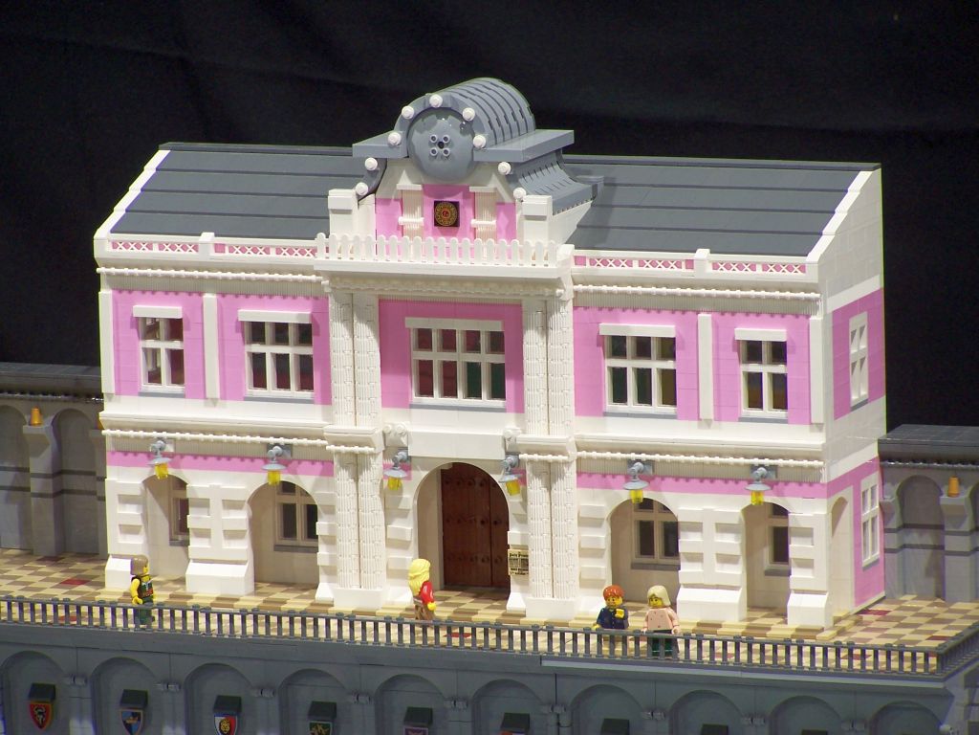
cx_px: 490
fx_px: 8145
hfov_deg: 6.9
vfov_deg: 5.2
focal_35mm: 288
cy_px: 368
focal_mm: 47.7
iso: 80
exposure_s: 1/6
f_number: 3.6
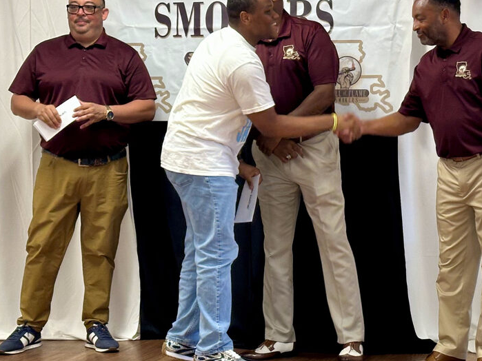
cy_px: 188
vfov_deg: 14.4
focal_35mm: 103
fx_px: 1434
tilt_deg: -1.8
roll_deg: +0.9
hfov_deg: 19.1
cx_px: 290
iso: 80
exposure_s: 1/50
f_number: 1.78
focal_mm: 6.86
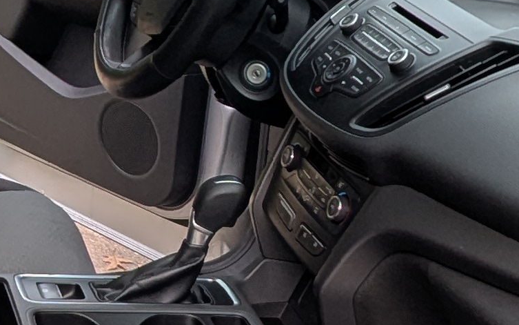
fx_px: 1302
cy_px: 199
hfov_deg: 22.5
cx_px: 295
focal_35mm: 92
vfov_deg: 14.2
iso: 38
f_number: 2.2
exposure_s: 1/110
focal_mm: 2.35
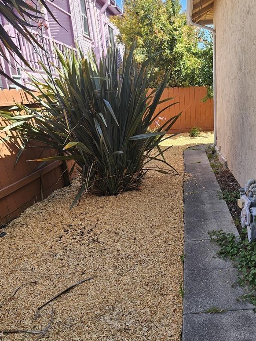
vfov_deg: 56.0
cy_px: 219
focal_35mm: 32
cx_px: 173
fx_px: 316
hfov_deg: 43.5
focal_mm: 5.4
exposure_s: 1/226
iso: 25
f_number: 1.8
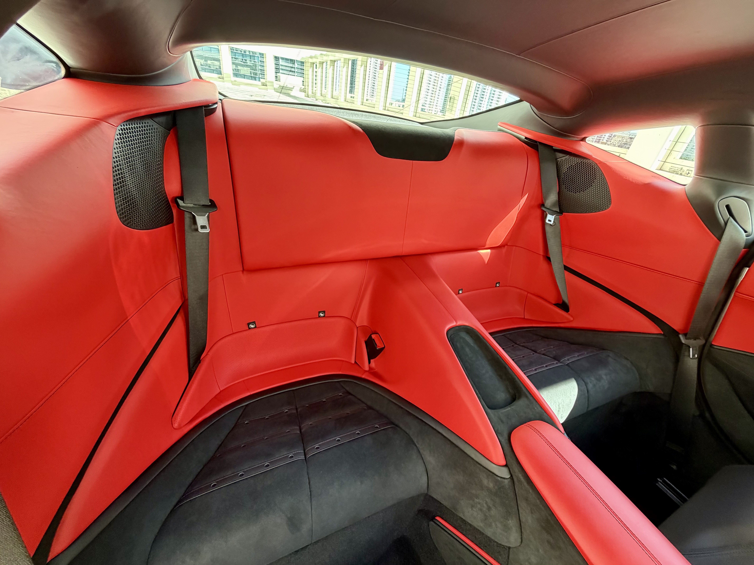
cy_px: 282
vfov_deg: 85.7
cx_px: 377
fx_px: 305
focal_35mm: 14
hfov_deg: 102.1
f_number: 2.2
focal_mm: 2.22
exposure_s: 1/60
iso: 400
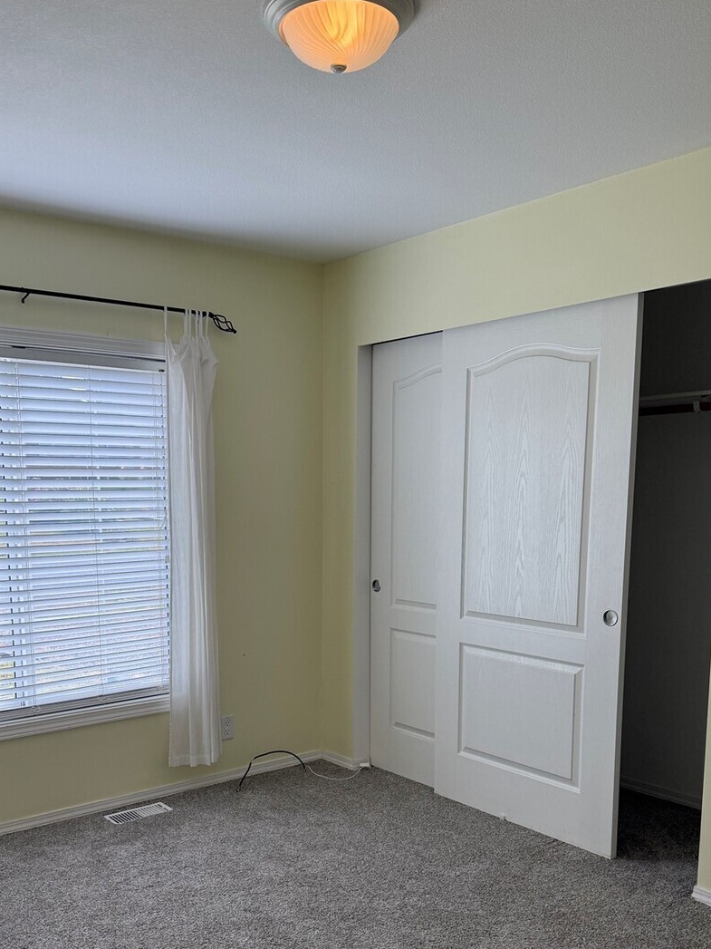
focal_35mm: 33
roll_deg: -0.1
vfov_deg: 54.3
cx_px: 312
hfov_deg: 42.9
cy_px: 628
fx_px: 904
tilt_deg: -8.1
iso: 100
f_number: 1.78
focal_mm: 6.76
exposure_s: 1/528
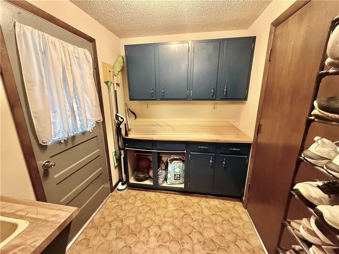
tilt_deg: -14.6
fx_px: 137
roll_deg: -0.4
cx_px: 170
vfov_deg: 85.7
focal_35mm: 14
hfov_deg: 102.1
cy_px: 127
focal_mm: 2.22
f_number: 2.2
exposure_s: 1/60
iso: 640
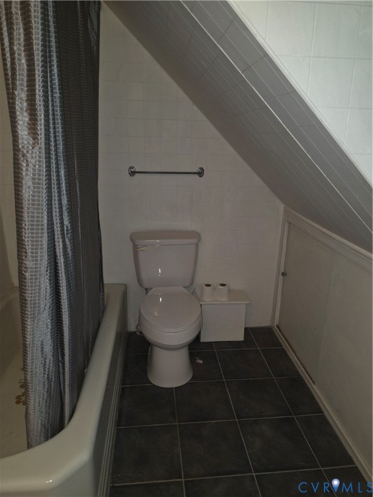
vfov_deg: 73.9
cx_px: 186
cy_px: 248
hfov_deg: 58.9
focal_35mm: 23
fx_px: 330
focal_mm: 6.5
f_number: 1.4
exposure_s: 1/25
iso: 200
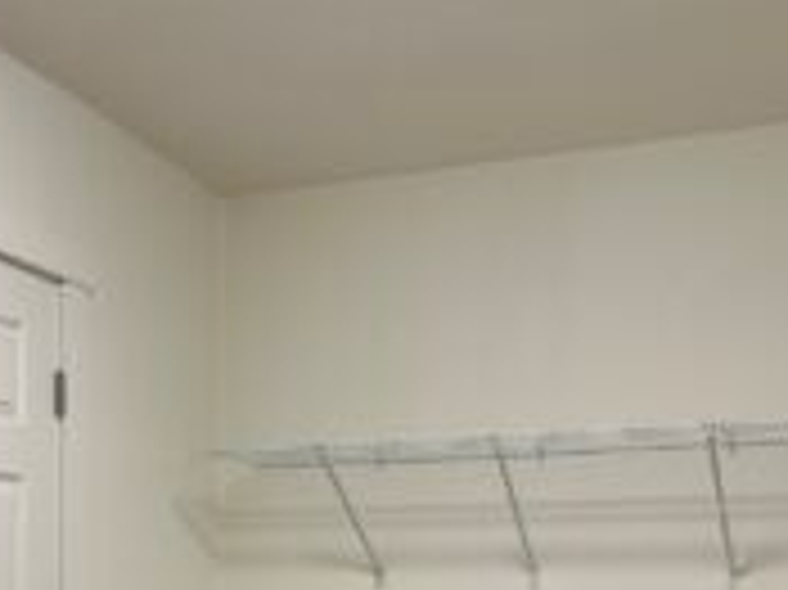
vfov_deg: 25.3
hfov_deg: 34.6
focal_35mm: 55
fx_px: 1251
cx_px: 261
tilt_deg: +0.7
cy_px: 585
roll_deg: -0.2
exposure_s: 1/60
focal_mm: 6.86
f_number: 1.78
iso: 160
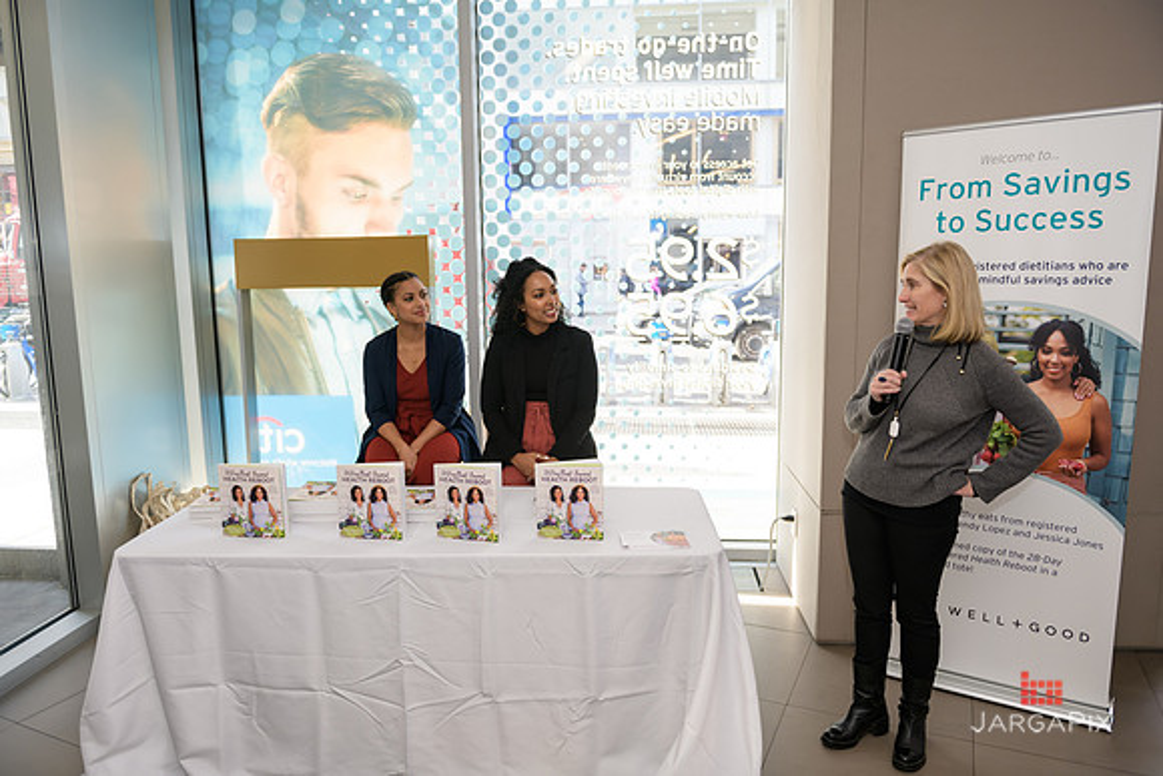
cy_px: 388
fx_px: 840
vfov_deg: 49.6
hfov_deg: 69.4
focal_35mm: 26
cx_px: 582
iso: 200
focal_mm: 26
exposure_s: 1/125
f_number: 3.2
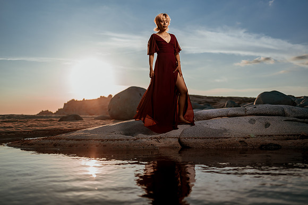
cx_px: 157
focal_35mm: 36
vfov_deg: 37.3
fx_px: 305
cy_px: 101
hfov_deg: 53.6
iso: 50
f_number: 1.8
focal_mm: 35
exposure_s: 1/8000
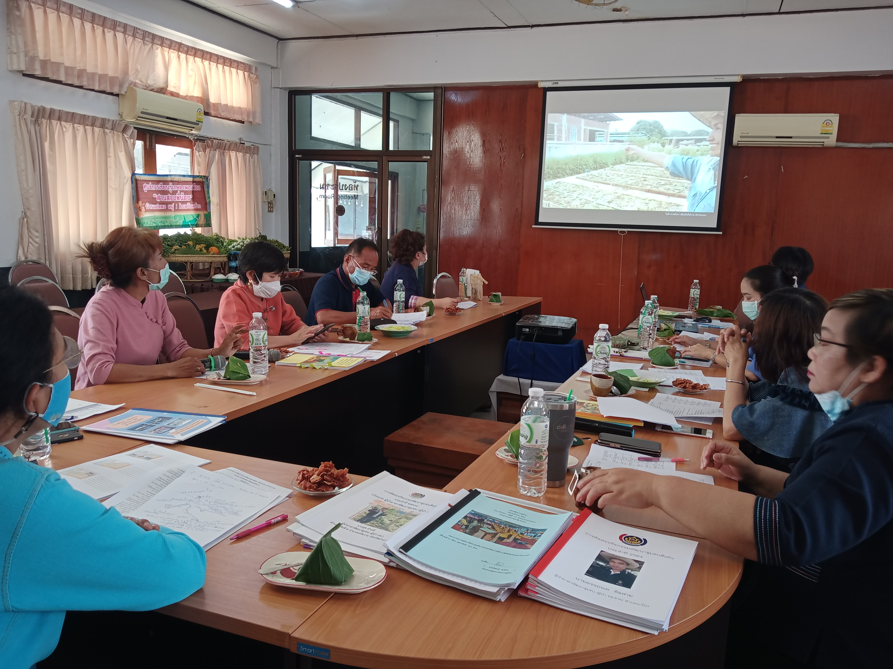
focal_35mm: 28
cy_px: 334
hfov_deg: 63.4
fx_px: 722
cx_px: 446
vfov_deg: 49.7
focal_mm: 4.05
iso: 233
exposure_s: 1/30
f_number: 1.8
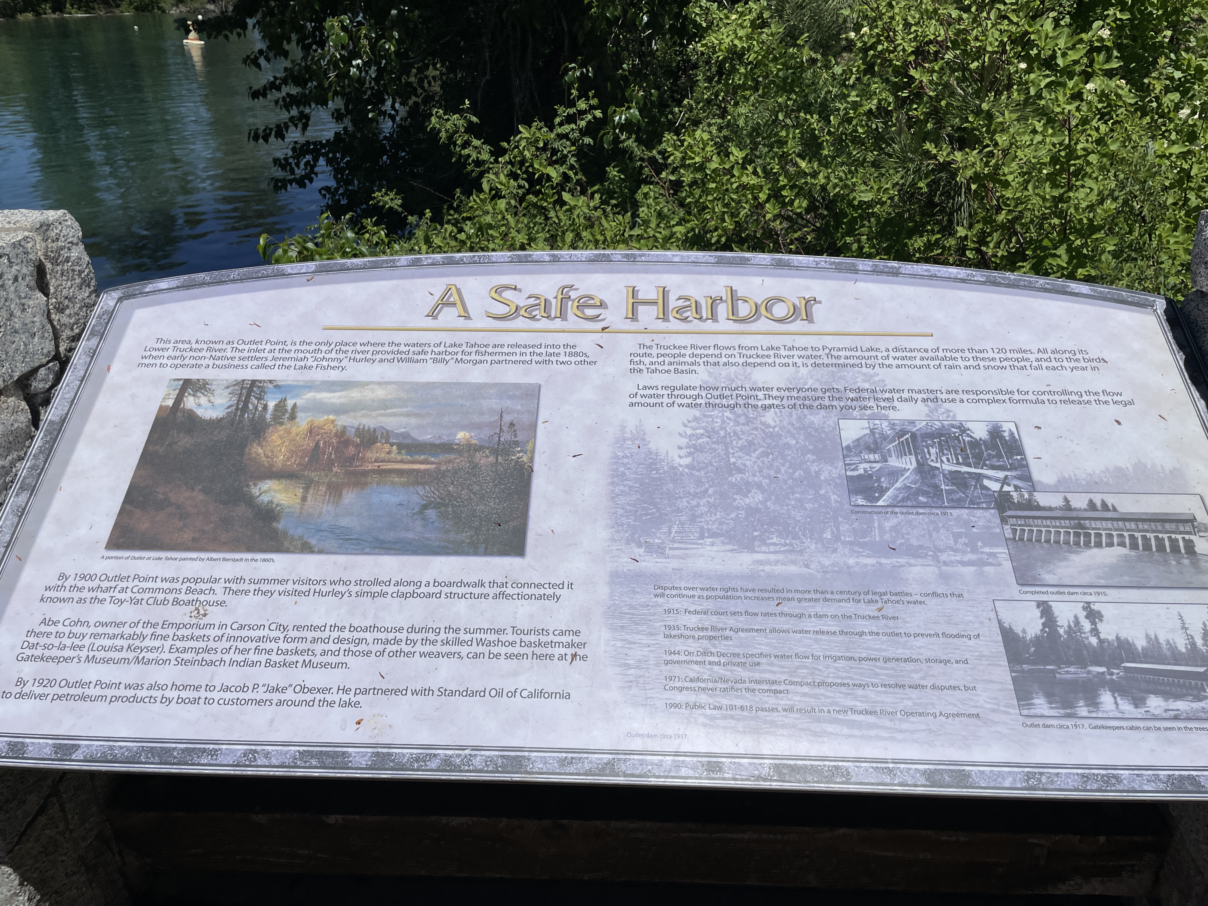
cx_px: 604
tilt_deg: -25.4
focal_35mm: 26
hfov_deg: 67.3
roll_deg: +0.5
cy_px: 453
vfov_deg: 53.1
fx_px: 907
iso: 32
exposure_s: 1/13333
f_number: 1.6
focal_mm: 4.2
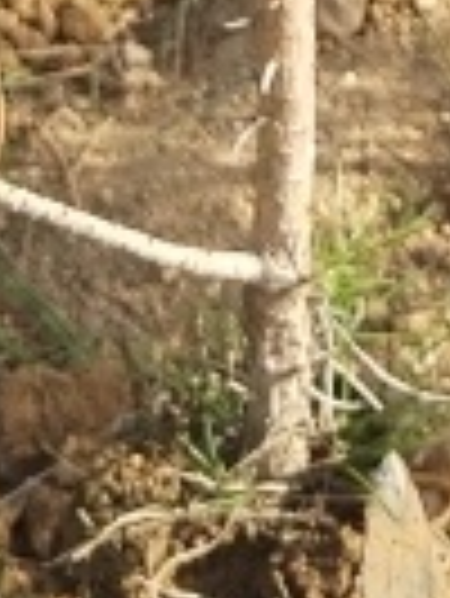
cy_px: -982
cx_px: 315
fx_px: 3600
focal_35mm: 208
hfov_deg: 7.1
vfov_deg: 8.4
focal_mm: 4.75
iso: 100
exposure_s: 1/536
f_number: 1.8
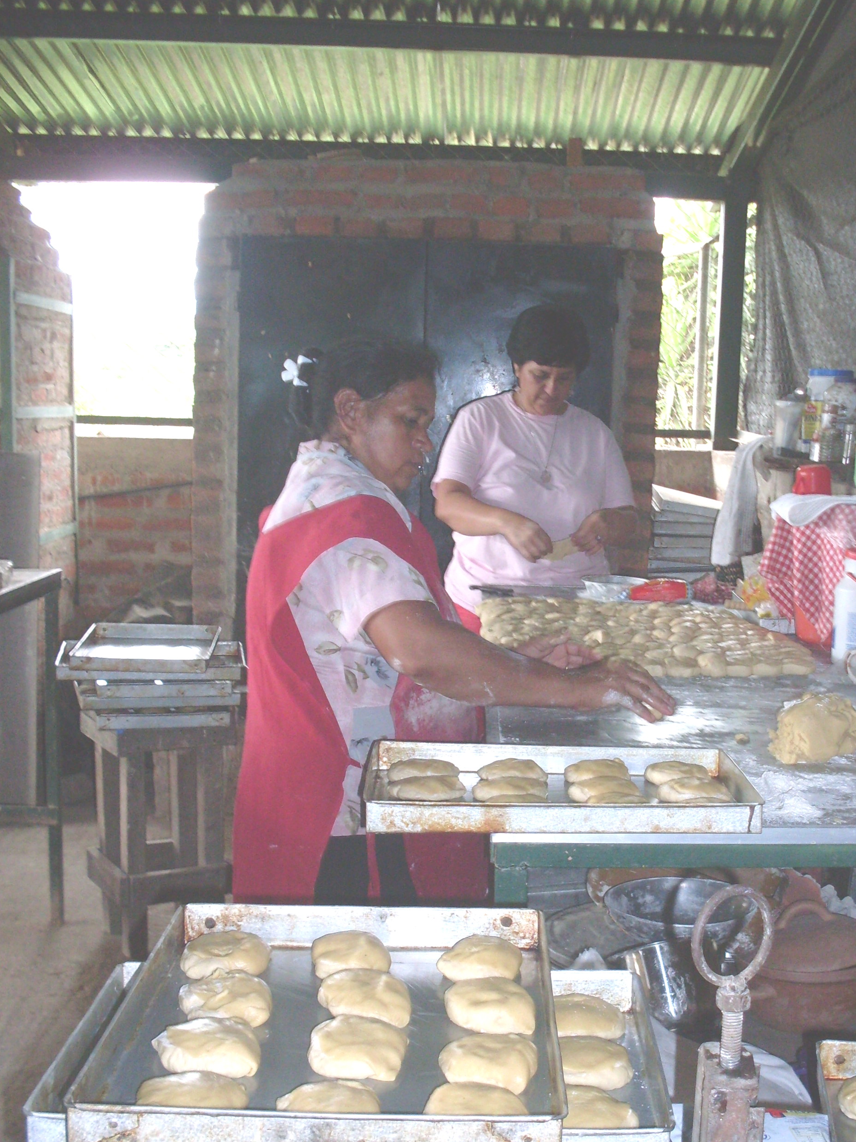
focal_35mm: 50
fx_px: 1649
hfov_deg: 28.9
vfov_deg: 38.1
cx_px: 556
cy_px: 668
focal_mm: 6.3
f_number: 2.8
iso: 100
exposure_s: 1/45
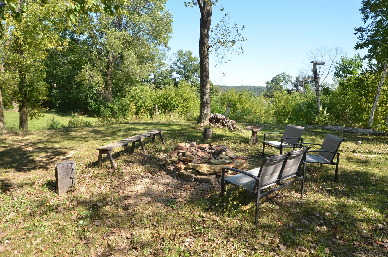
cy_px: 128
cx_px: 194
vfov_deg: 55.9
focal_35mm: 22
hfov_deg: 77.4
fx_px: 242
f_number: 9
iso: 200
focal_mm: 15
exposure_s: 1/160
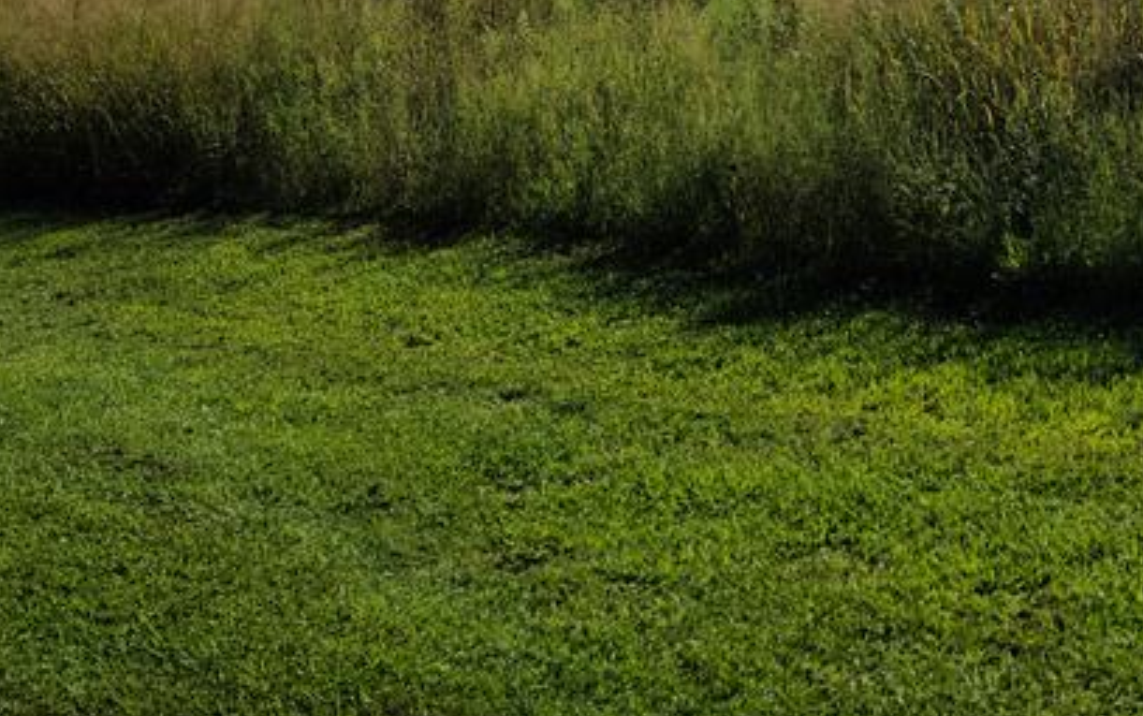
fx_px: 2120
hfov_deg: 29.9
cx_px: 782
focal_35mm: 68
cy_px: -98
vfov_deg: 18.4
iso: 25
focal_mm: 5.9
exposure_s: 1/1546
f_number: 2
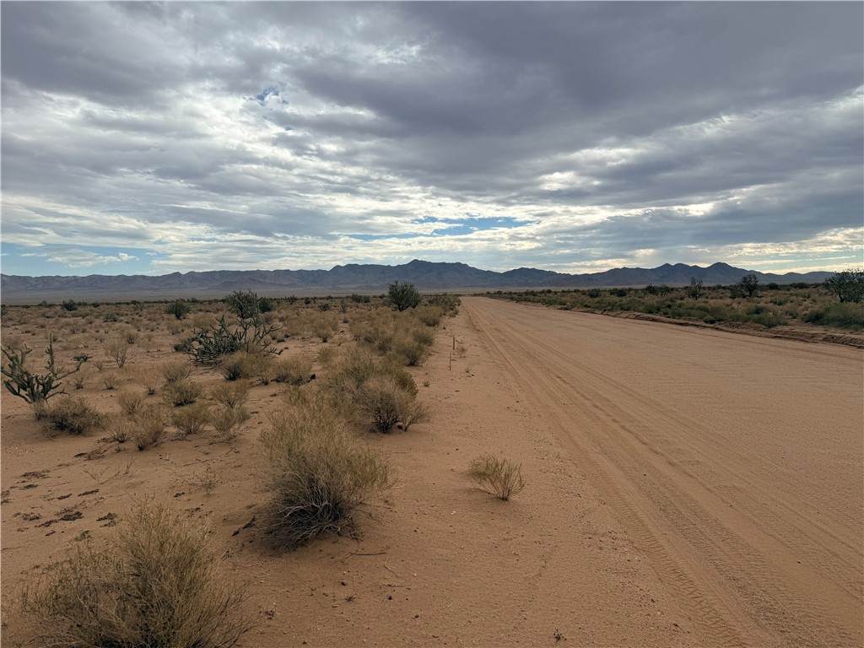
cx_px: 432
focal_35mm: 24
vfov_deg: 56.8
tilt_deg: -3.5
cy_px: 324
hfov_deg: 71.6
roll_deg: +0.2
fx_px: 599
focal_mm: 6.76
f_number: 1.78
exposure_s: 1/5319
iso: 80
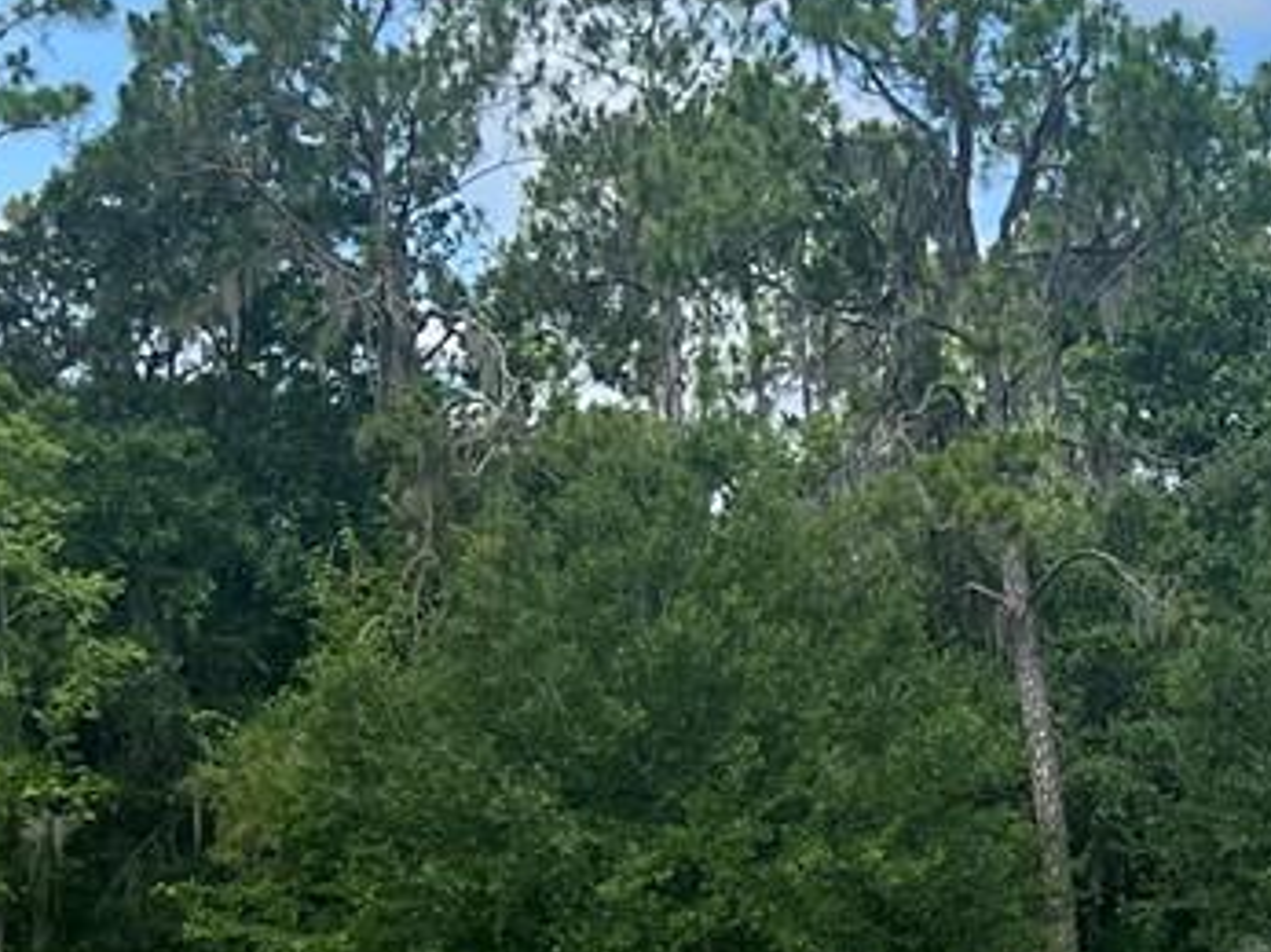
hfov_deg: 16.0
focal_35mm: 120
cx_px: 1355
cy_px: 970
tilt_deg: -3.5
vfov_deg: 12.2
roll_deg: +2.3
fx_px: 4405
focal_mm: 5.7
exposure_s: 1/3356
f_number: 1.5
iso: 50
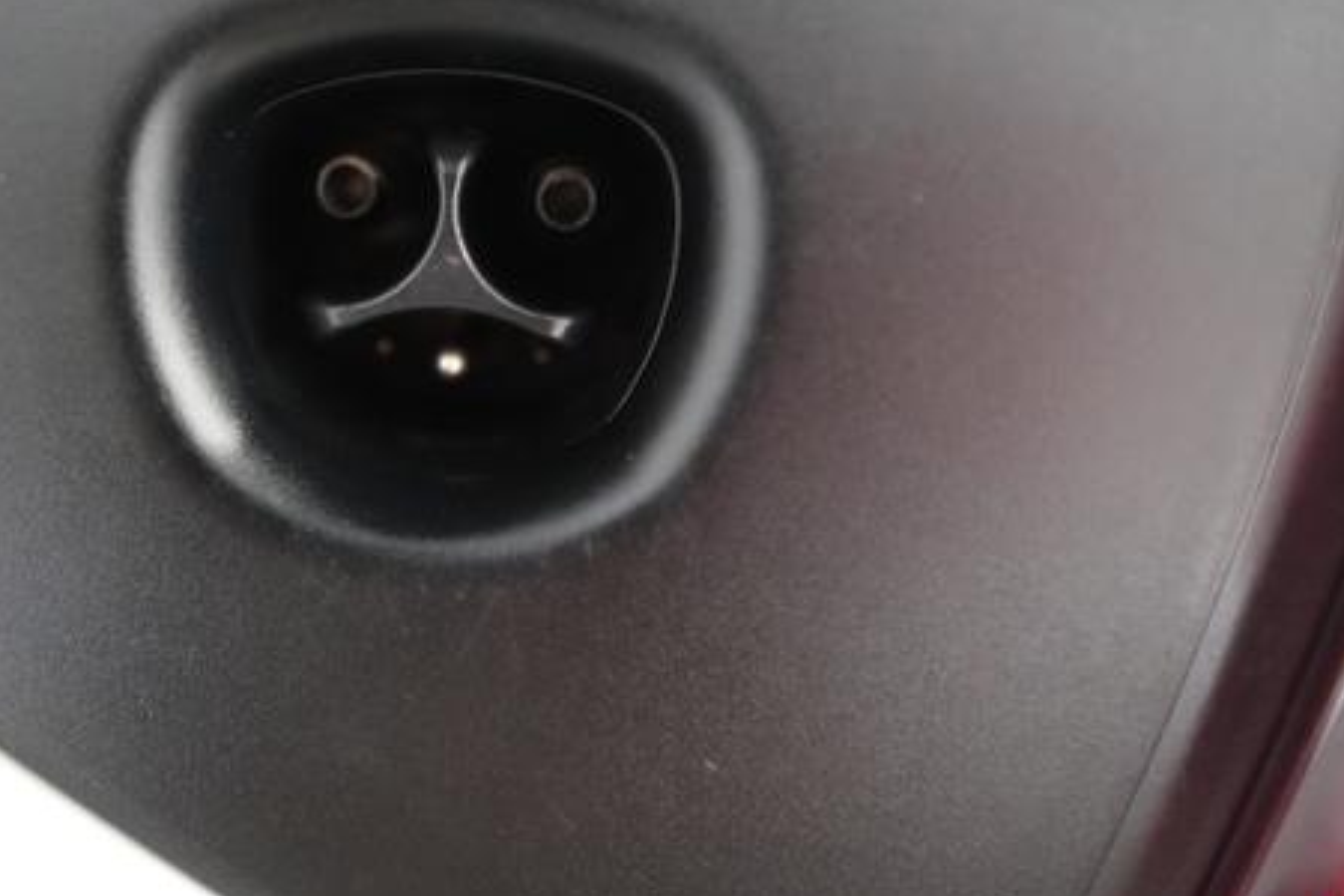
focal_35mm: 37
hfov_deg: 51.3
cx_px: 493
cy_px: 332
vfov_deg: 35.7
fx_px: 1381
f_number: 2.8
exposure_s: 1/160
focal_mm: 26
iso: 10000
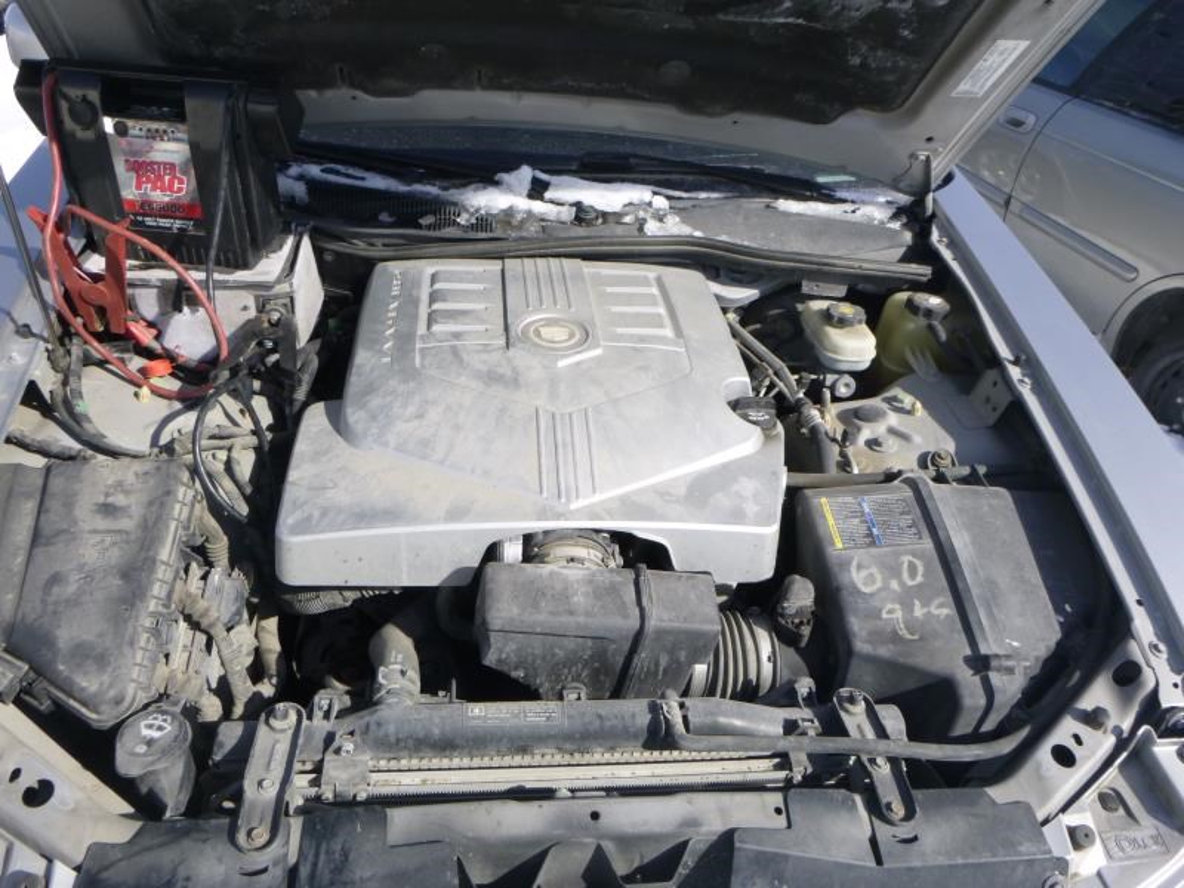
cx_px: 592
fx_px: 924
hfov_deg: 65.3
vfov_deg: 51.4
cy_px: 444
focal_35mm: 27
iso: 100
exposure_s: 1/500
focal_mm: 4.8
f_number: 4
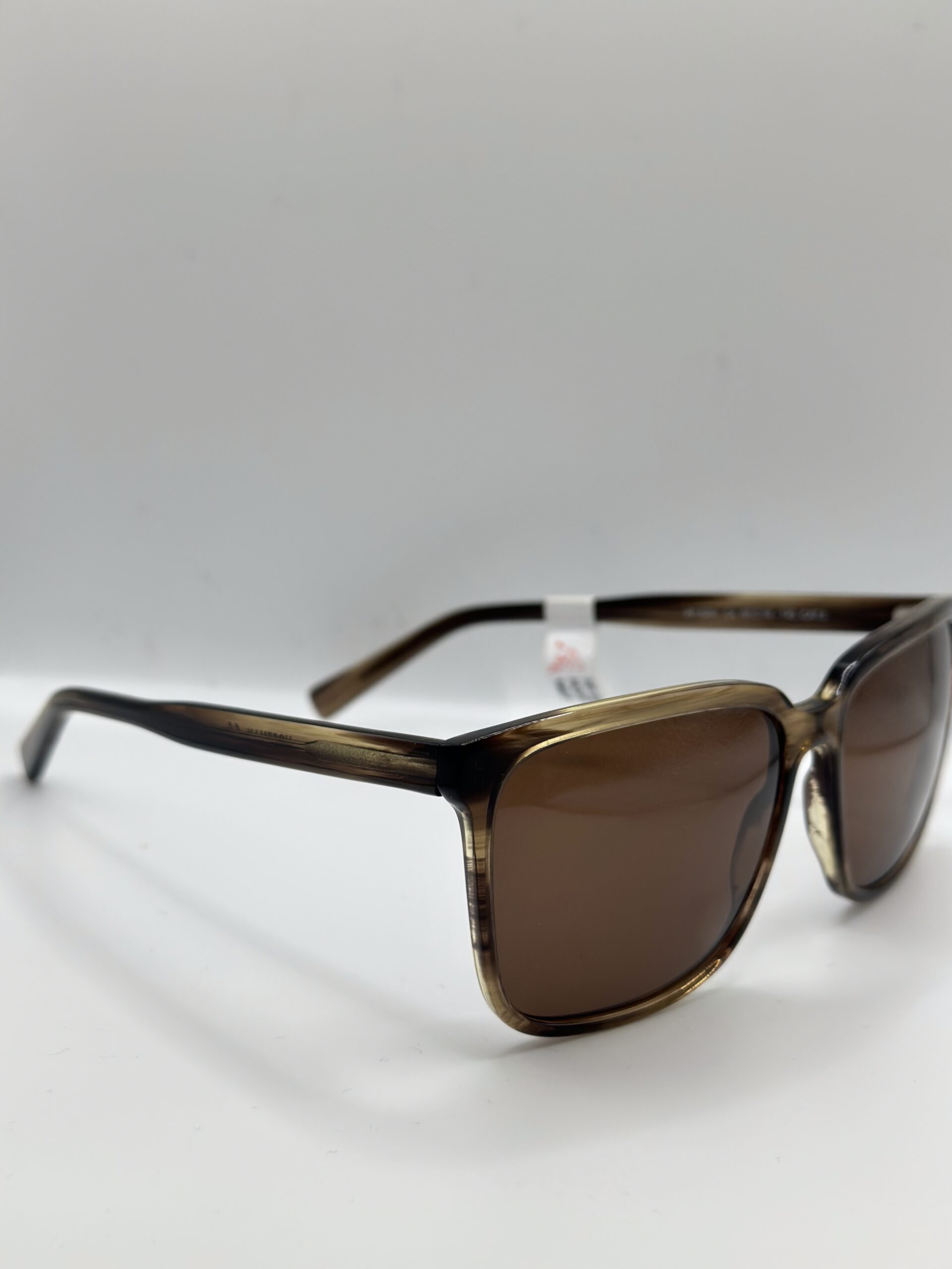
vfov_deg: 39.7
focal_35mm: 48
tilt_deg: -22.7
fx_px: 1760
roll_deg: -0.3
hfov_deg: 30.3
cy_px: 634
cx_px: 476
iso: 80
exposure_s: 1/836
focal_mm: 6.86
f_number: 1.78
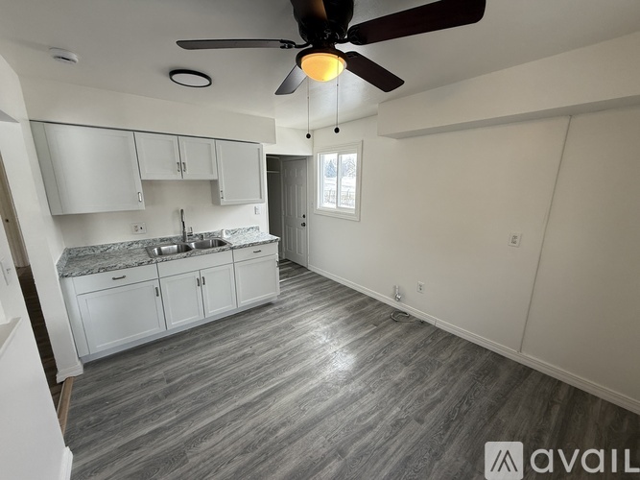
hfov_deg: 102.1
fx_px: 259
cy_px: 240
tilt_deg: -14.0
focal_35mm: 14
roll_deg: -0.2
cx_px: 320
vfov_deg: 85.7
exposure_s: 1/99
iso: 125
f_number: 2.2
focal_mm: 2.22
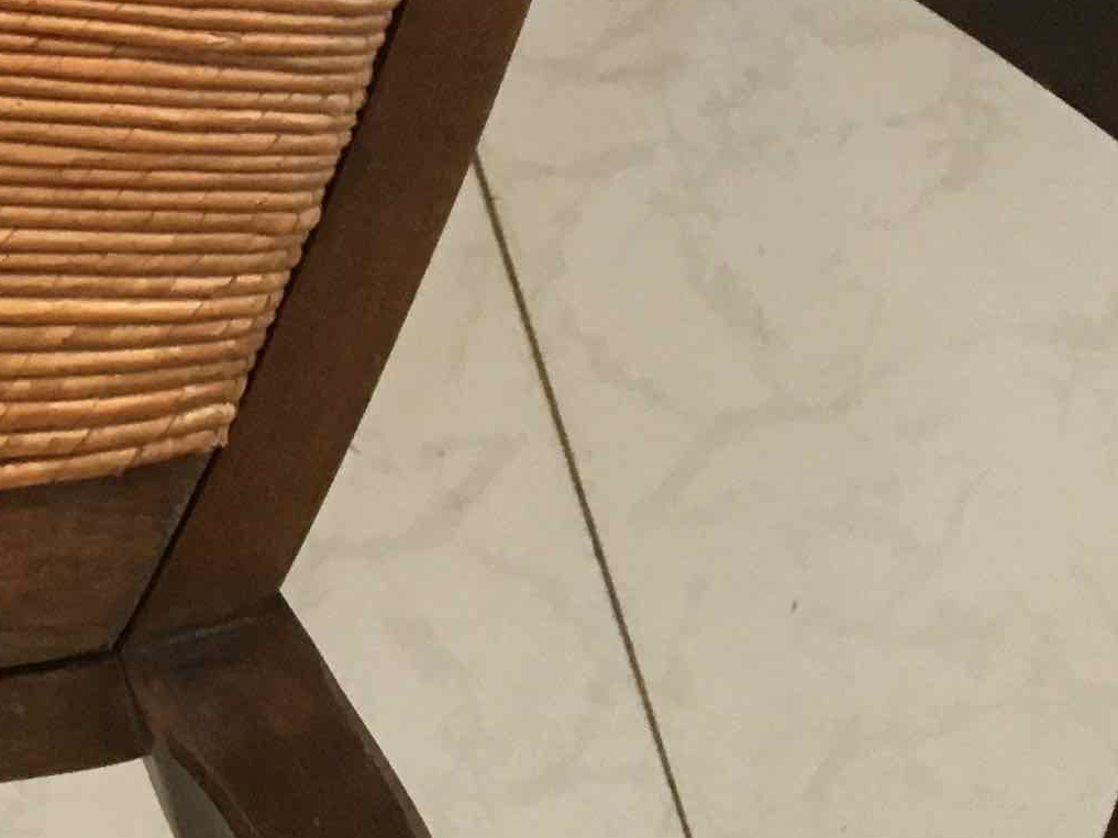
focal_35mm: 115
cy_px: -543
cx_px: -605
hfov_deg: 15.6
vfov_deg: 12.1
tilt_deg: -75.5
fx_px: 3715
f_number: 2.2
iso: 125
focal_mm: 4.15
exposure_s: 1/33
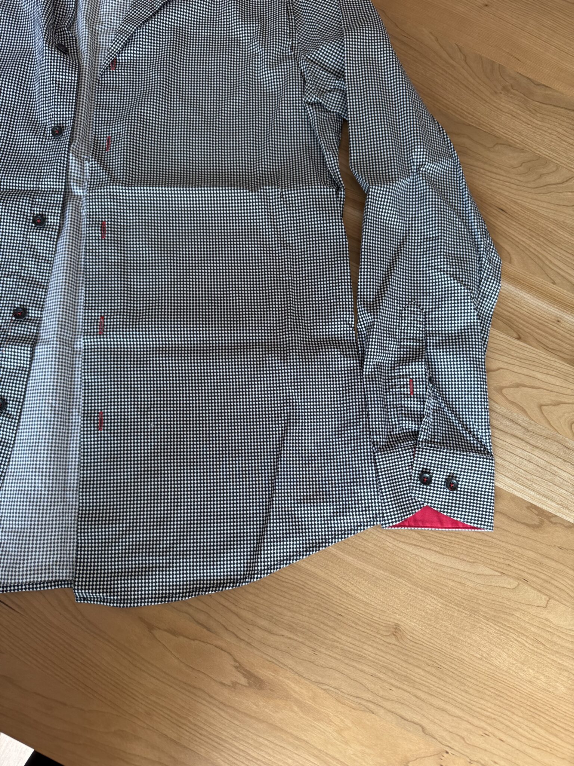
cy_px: 383
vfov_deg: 71.6
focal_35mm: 24
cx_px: 287
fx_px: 531
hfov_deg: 56.8
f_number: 1.78
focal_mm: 6.76
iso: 200
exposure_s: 1/120
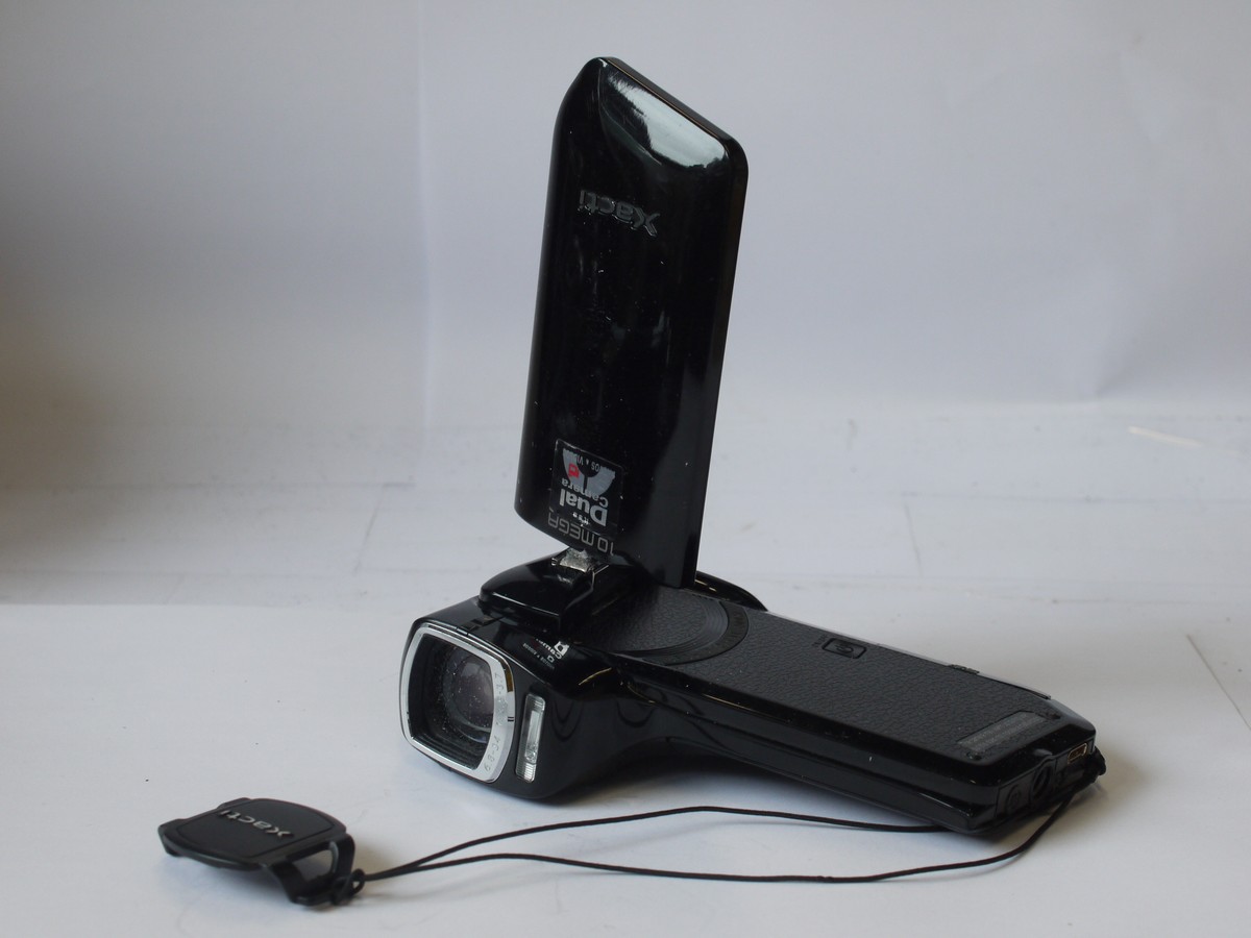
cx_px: 626
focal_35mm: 60
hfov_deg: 32.2
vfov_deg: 24.4
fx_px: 2168
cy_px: 469
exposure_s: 1/30
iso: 400
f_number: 7.1
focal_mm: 30
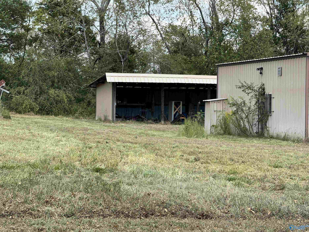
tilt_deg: -1.7
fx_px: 1071
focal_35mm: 120
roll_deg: -1.1
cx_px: 154
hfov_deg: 16.4
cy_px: 116
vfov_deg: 12.3
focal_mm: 15.66
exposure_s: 1/423
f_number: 2.8
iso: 50
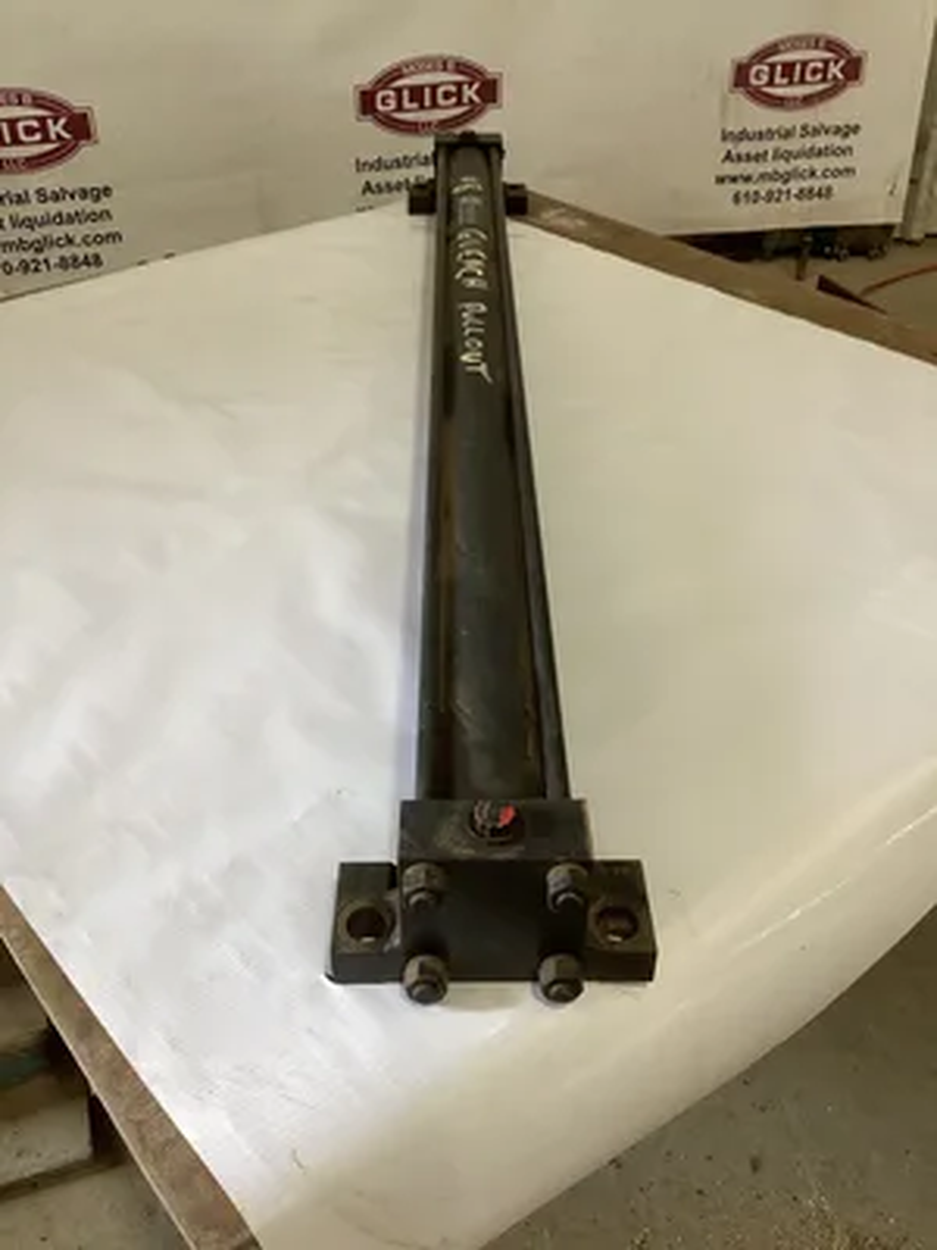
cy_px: 625
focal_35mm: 31
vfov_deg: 58.4
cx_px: 468
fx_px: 1119
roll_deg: +2.1
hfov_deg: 45.4
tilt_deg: -36.8
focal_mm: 3.3
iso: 80
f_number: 2.4
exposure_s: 1/50
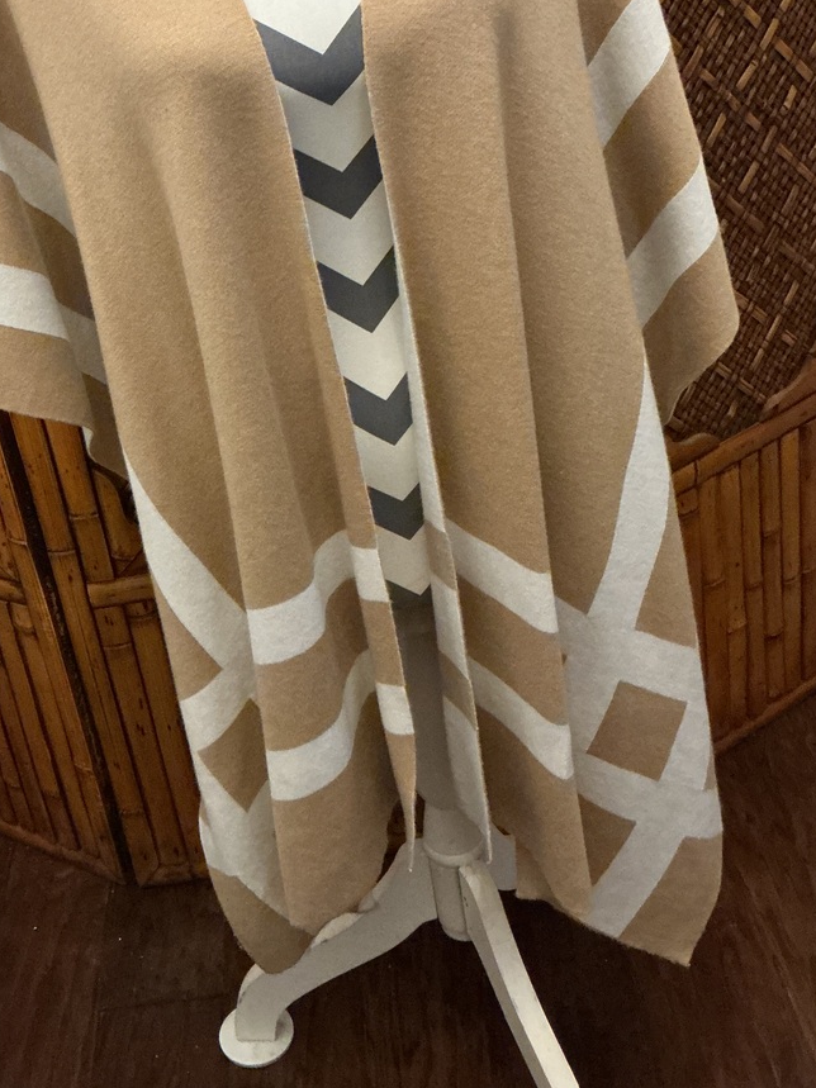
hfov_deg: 31.9
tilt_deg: -24.9
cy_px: 373
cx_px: 260
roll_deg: +11.2
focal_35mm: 45
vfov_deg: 41.6
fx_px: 1415
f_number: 1.8
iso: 500
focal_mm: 3
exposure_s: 1/30
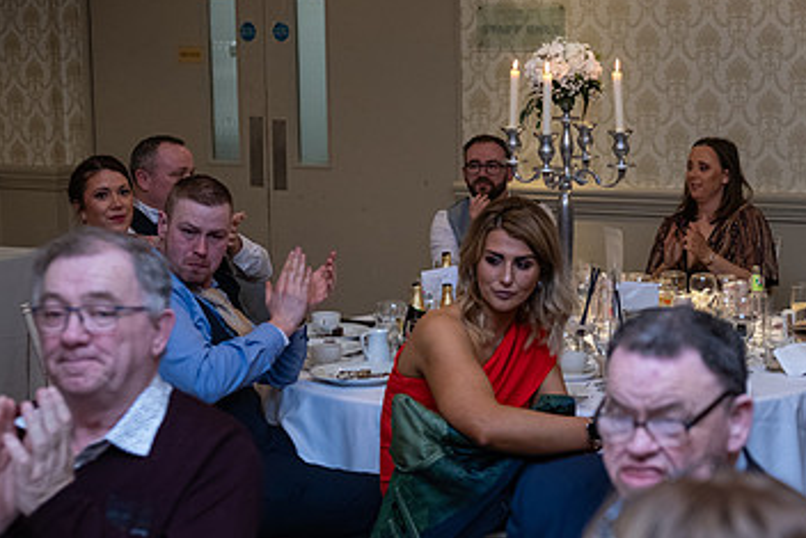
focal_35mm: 79
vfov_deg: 17.3
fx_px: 1769
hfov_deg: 25.5
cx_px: 531
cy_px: 267
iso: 1000
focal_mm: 48
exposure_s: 1/160
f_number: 3.5
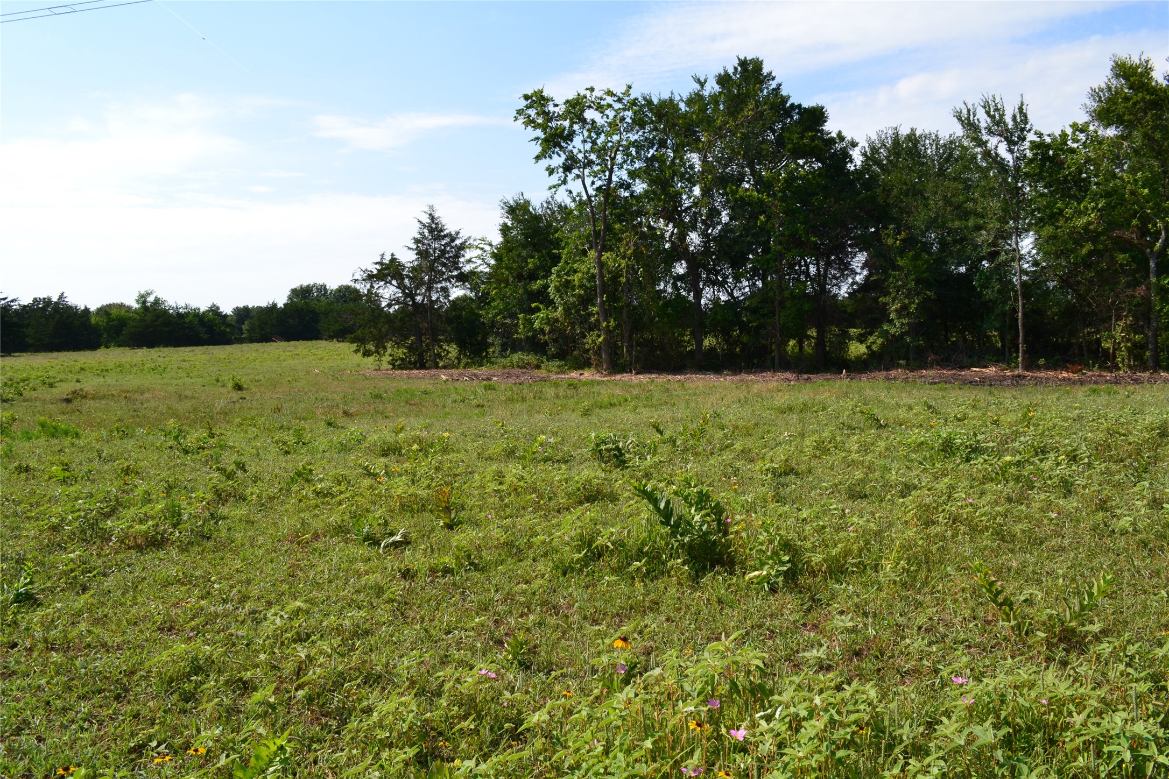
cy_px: 390
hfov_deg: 67.4
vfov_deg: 47.9
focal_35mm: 27
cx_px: 584
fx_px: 877
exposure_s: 1/400
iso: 400
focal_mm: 18
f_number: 11
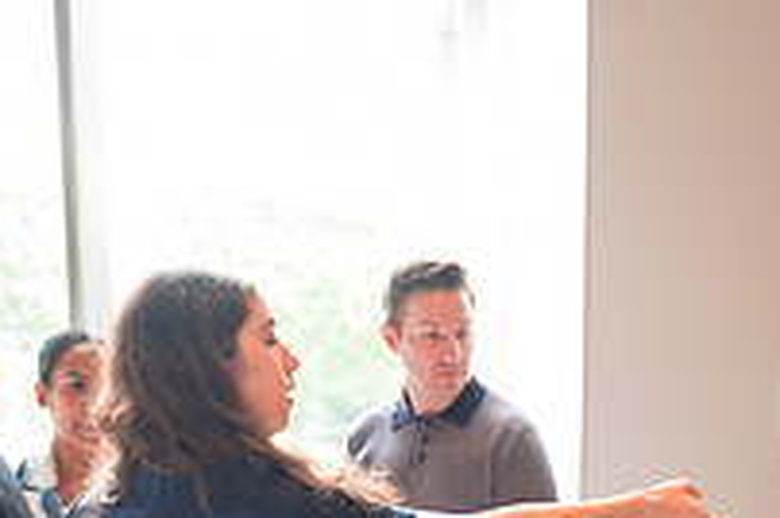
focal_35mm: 69
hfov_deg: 28.5
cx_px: 653
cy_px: 715
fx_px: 1493
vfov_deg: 18.1
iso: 800
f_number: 4
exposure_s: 1/200
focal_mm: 24
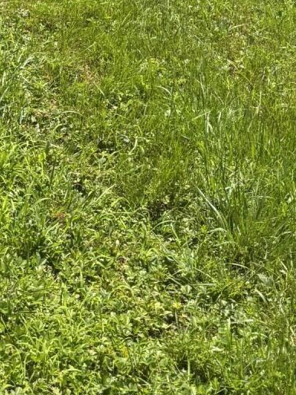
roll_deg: +1.3
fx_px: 1060
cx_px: -82
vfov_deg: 17.7
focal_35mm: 93
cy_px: -277
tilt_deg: -8.3
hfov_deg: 15.2
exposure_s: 1/3096
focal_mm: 6.76
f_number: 1.78
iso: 80
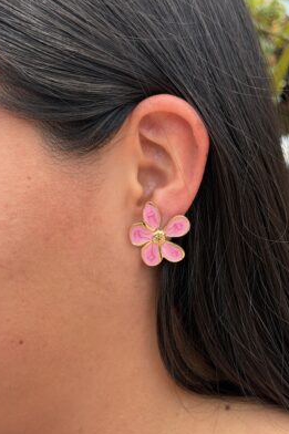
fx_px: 615
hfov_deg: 26.5
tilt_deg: -1.0
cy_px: 217
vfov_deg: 38.9
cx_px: 156
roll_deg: -3.1
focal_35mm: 51
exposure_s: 1/1242
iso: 80
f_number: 1.78
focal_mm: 6.76
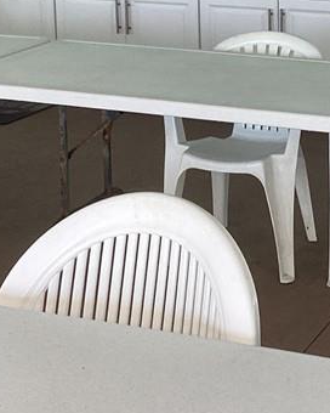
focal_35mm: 91
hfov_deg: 16.7
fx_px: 1111
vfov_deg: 20.6
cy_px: 33
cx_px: 280
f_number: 2.4
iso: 50
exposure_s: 1/120
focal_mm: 3.3
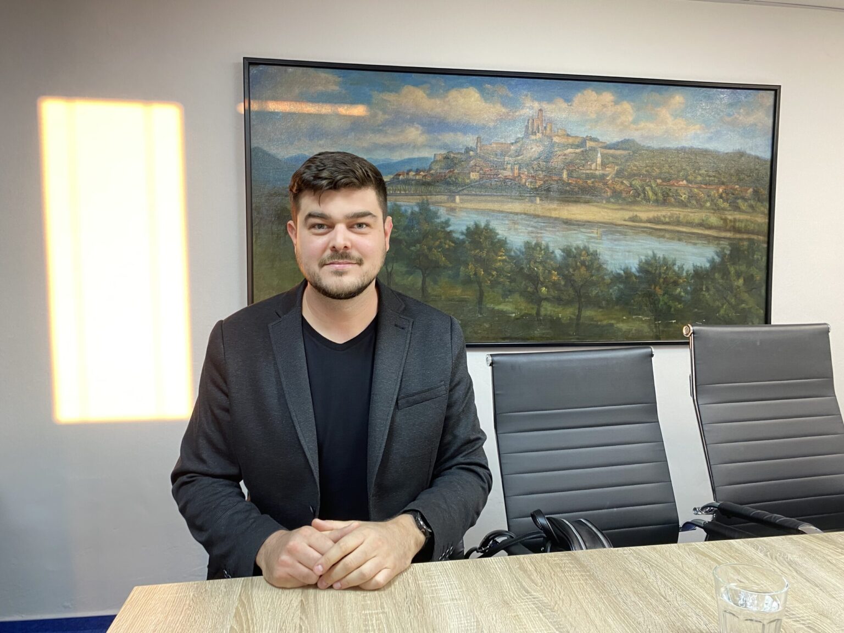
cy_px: 316
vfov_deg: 53.1
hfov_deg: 67.3
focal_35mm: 26
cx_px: 422
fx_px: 634
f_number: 1.8
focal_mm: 4.25
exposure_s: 1/50
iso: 200
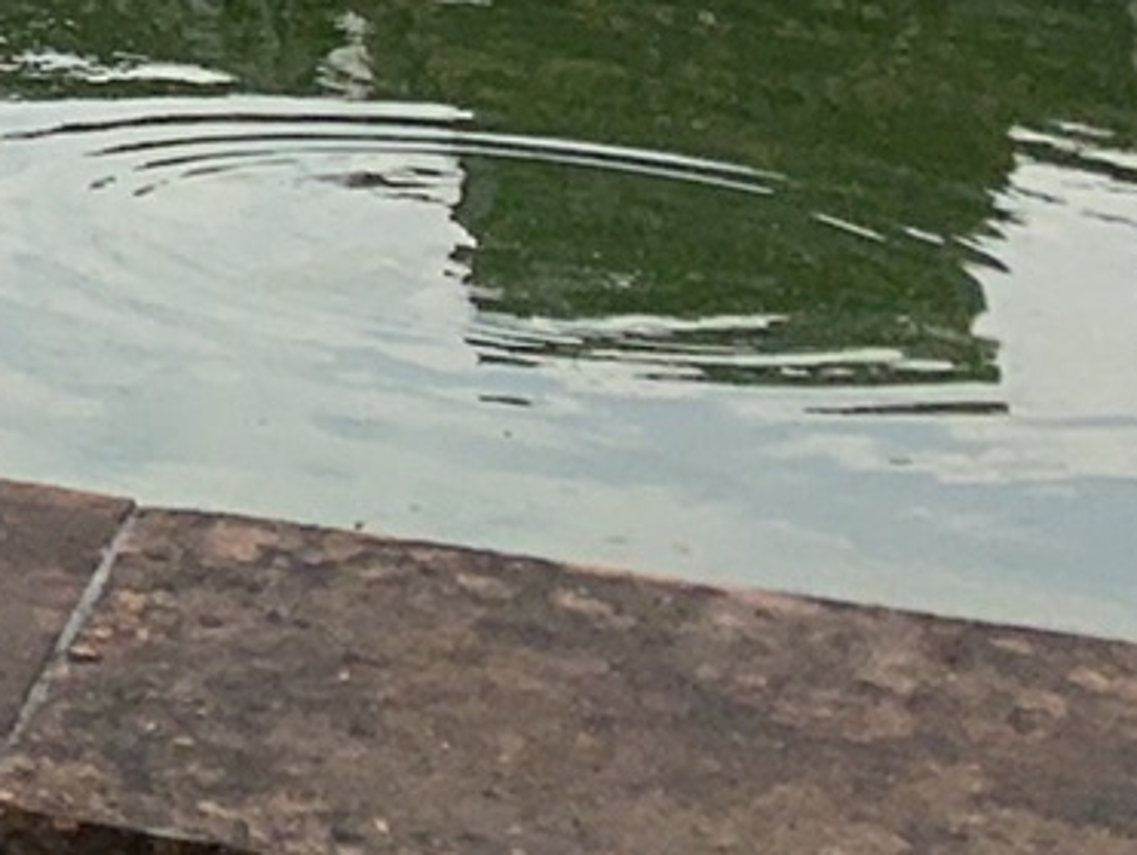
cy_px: -1247
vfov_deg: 9.4
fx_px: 4603
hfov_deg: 11.3
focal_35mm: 140
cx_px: -1735
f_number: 1.8
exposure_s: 1/2075
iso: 25
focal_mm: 4.25
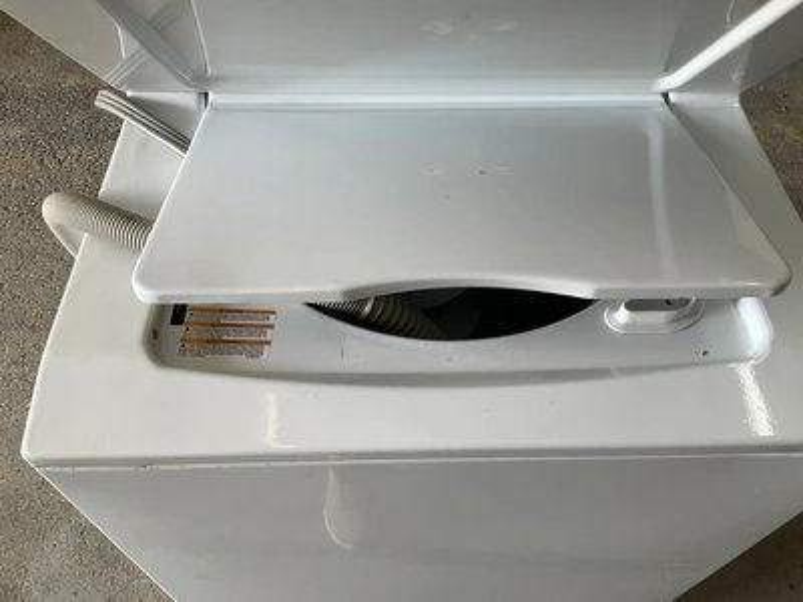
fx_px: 673
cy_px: 301
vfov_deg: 48.2
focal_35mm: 29
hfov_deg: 61.7
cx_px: 402
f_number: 1.8
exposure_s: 1/120
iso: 32
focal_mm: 3
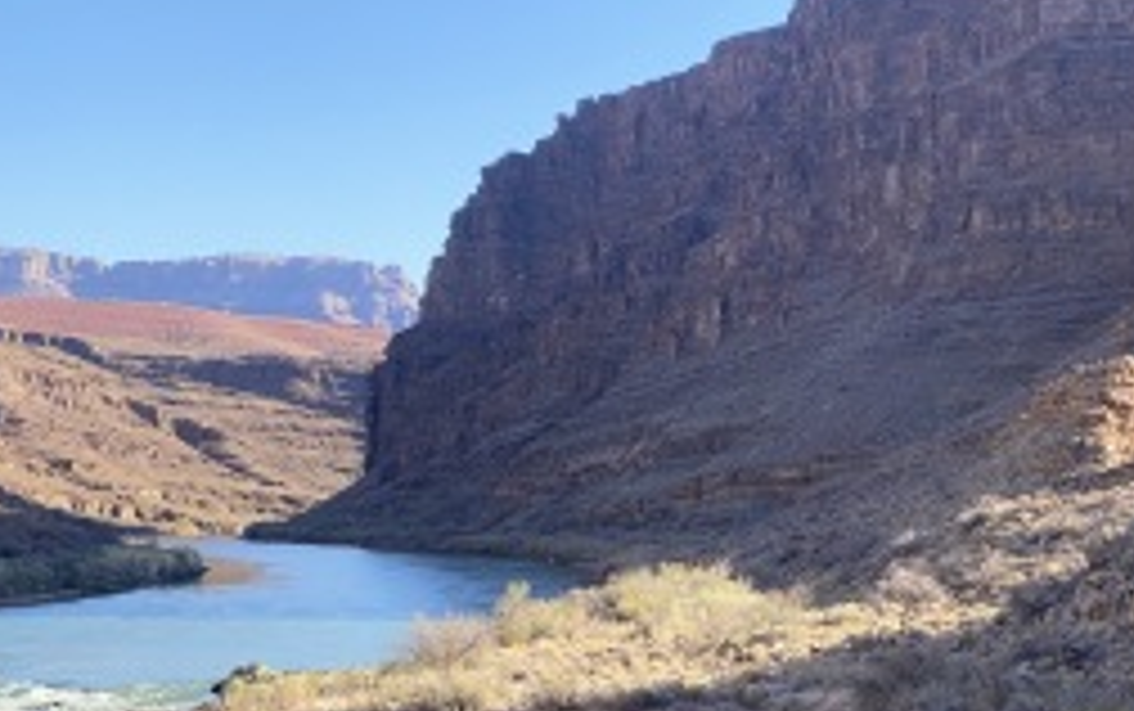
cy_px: 558
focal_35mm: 80
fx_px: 2475
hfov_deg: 25.6
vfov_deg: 16.2
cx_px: 801
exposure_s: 1/510
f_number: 2
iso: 20
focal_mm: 6
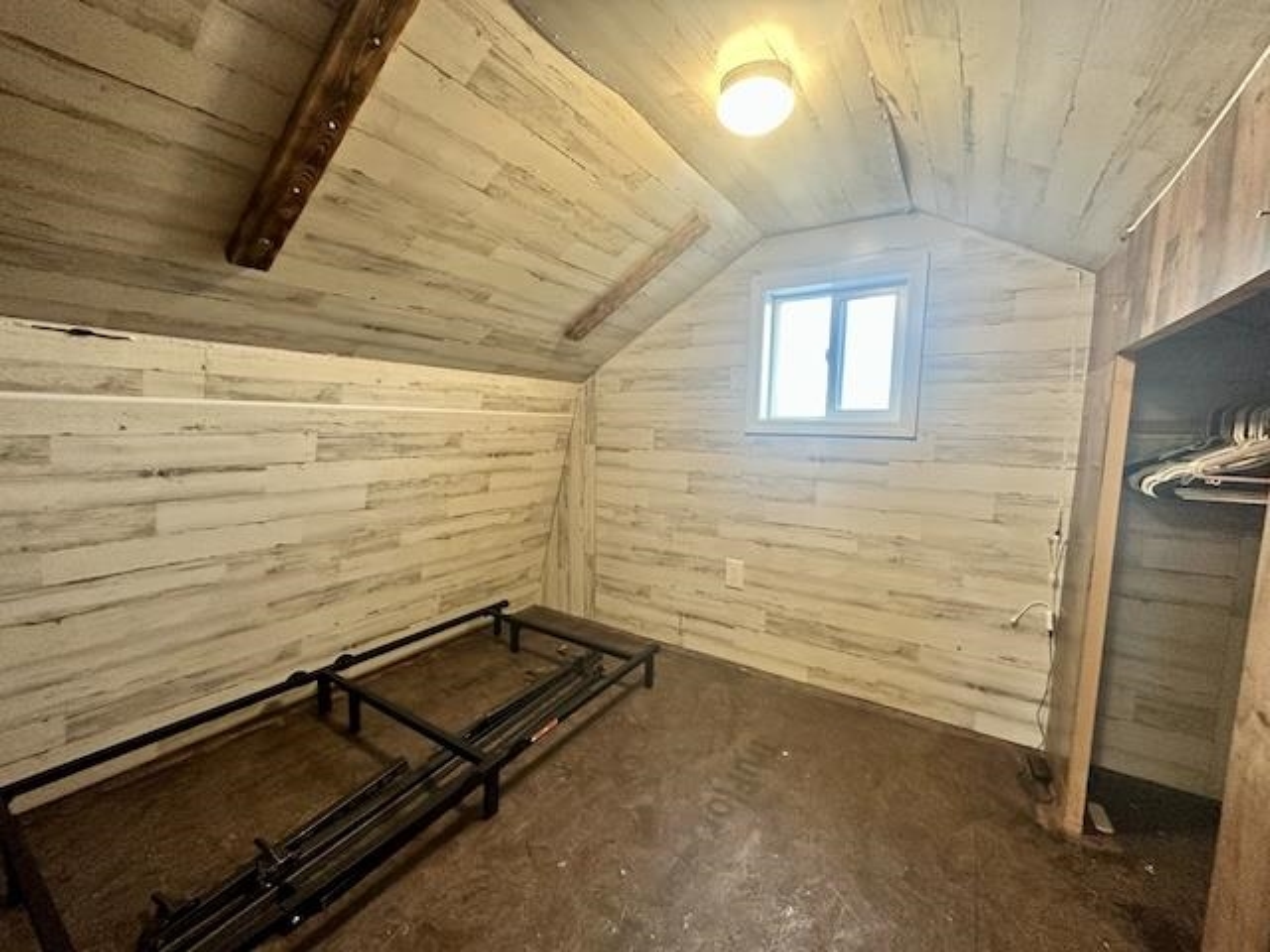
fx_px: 514
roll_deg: -1.6
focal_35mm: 14
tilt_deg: -5.5
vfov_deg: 85.7
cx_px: 635
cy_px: 476
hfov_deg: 102.1
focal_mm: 2.22
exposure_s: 1/60
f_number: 2.2
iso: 250
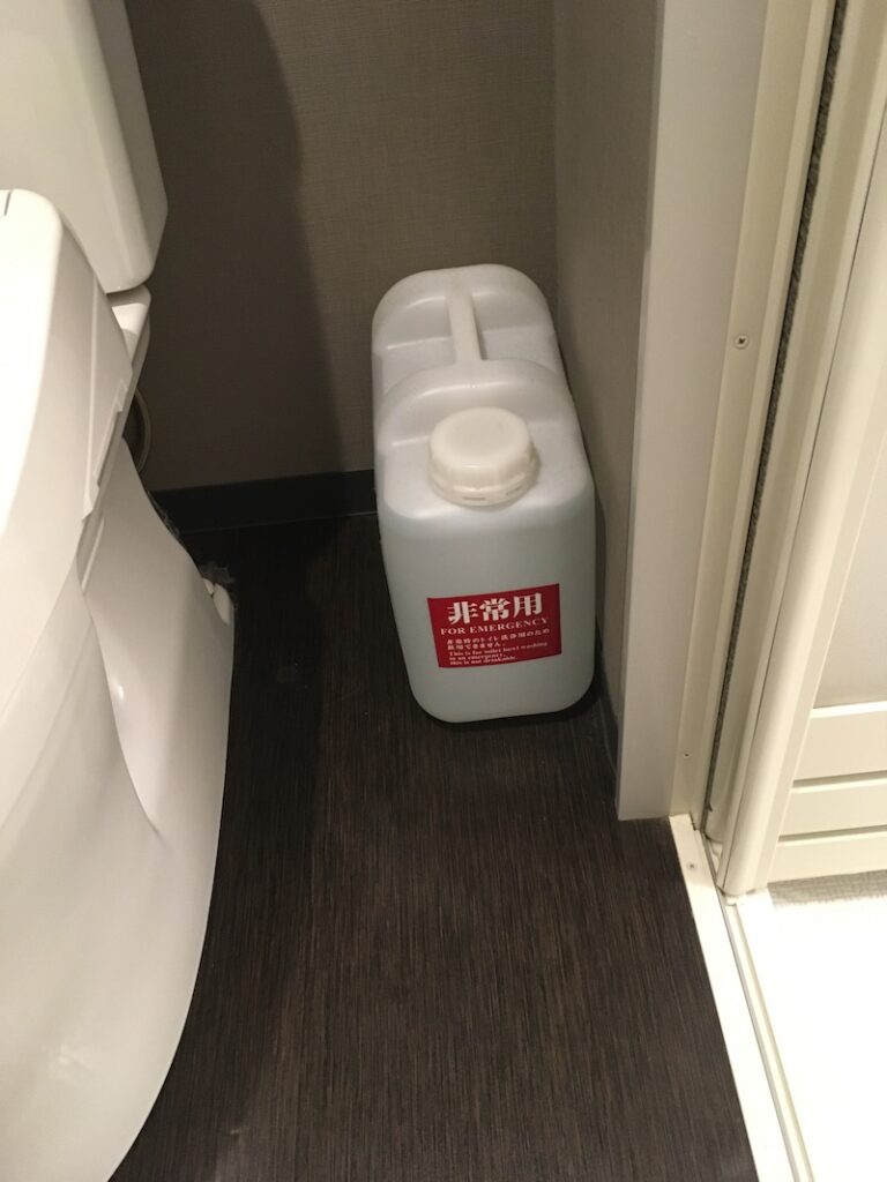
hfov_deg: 48.2
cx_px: 444
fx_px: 991
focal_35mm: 29
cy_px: 591
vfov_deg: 61.7
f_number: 2.2
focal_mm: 4.15
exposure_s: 1/20
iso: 200
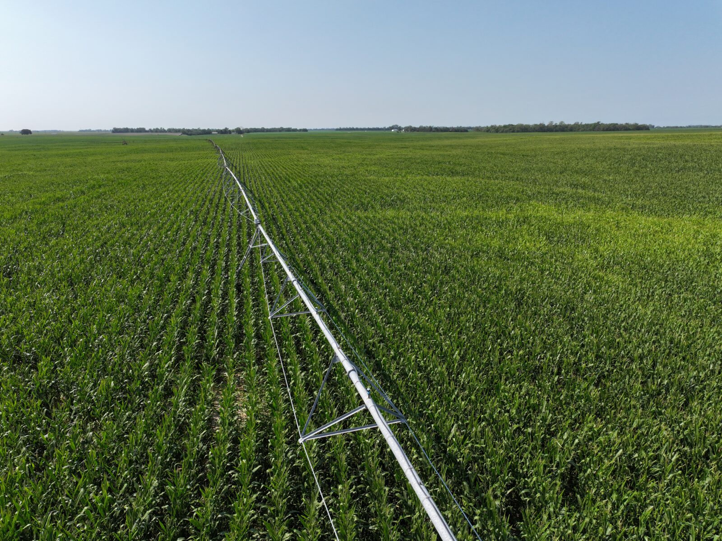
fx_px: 500
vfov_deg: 56.8
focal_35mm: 24
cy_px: 270
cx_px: 361
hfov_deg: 71.6
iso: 100
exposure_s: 1/1600
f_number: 2.8
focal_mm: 12.29
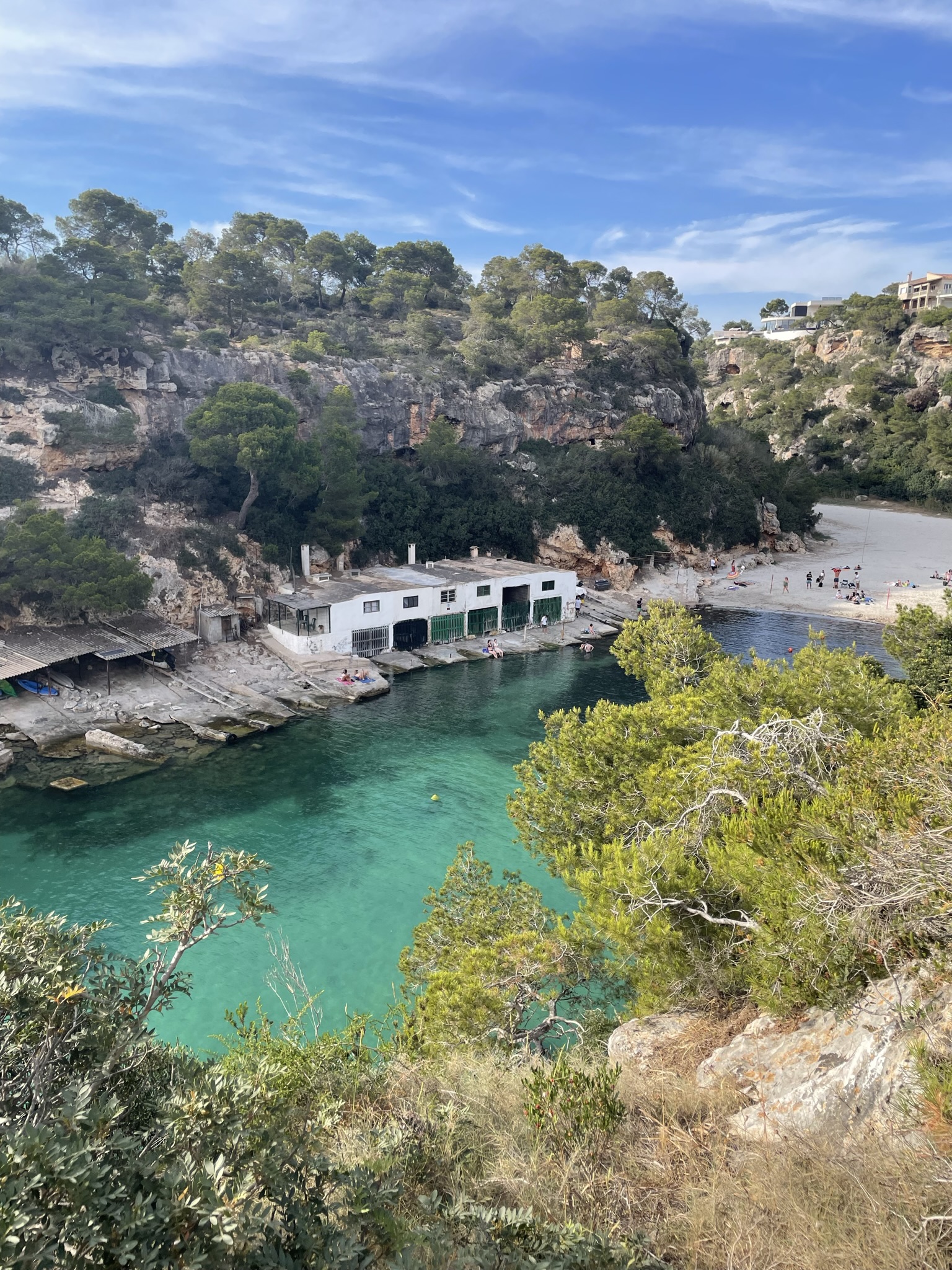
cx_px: 476
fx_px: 953
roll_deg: -0.6
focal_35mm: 26
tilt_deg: -12.8
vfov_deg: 67.3
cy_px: 635
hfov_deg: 53.1
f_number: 1.6
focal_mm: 4.2
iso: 32
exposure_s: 1/1335
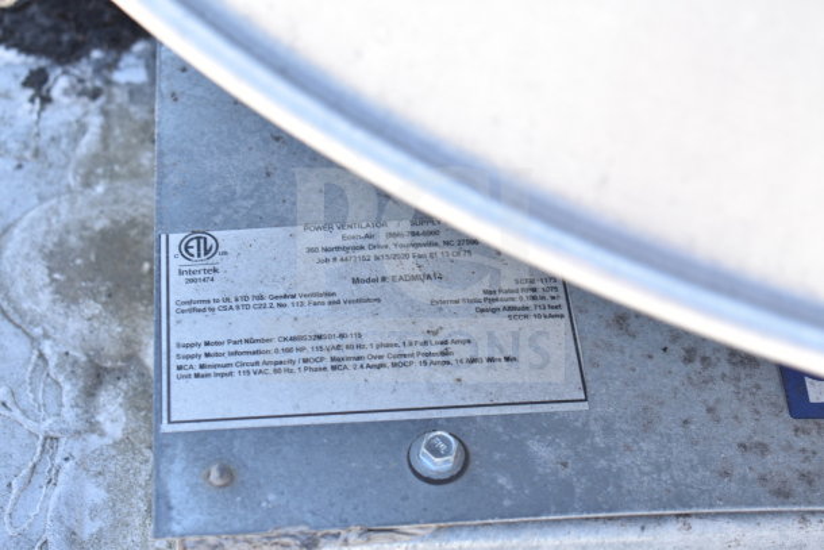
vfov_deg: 18.9
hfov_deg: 28.1
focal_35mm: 72
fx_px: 1648
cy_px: 275
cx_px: 412
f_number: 5.6
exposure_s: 1/125
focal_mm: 48
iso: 200
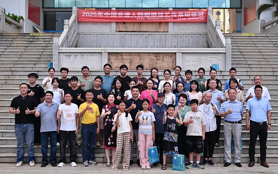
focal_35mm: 47
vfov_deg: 27.4
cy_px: 91
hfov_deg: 42.7
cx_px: 138
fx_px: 356
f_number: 8
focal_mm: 40
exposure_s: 1/125
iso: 64
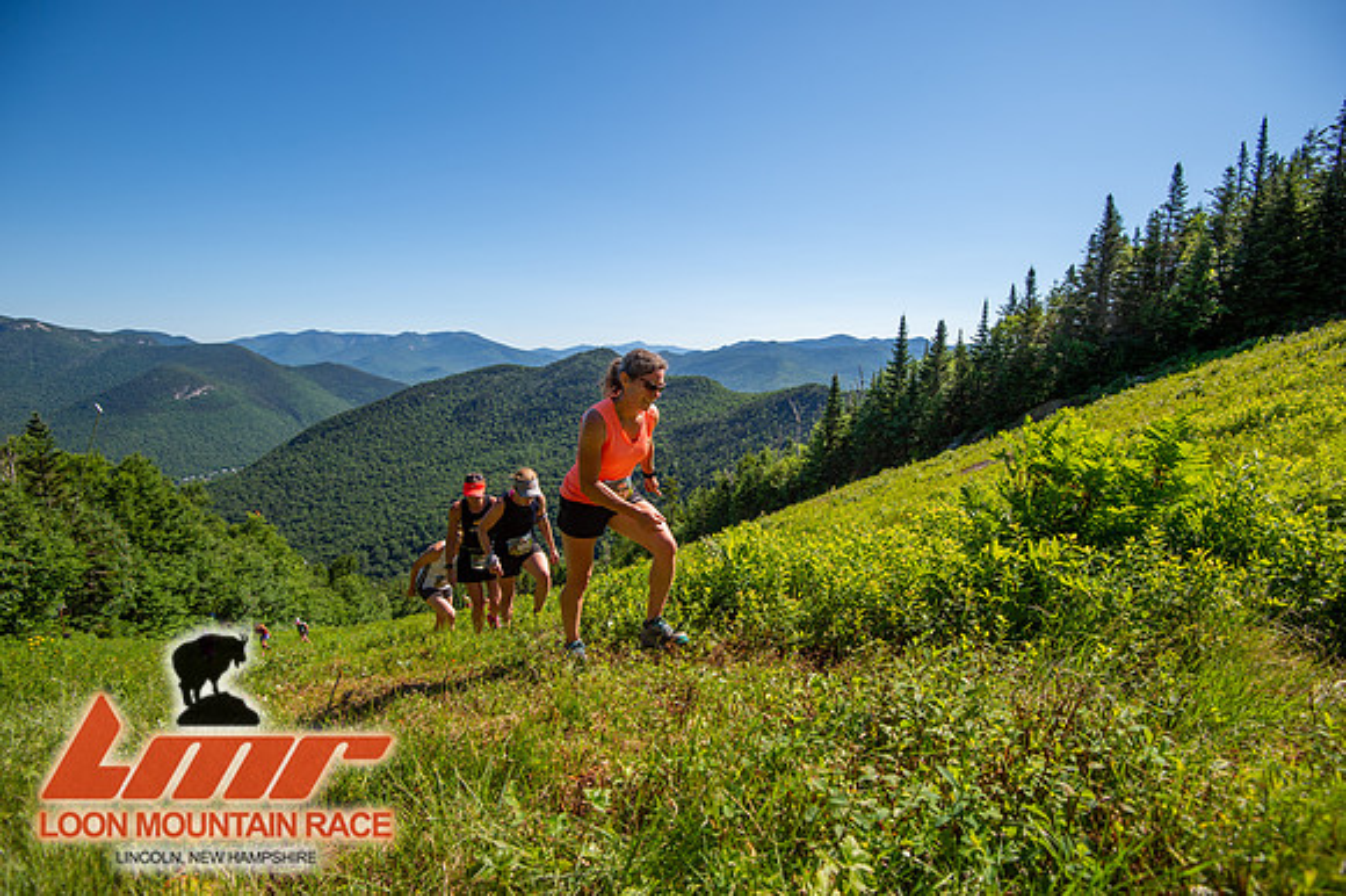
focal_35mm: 16
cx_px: 673
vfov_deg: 73.7
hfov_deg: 96.8
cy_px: 448
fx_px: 598
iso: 100
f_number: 5
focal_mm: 16
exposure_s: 1/640
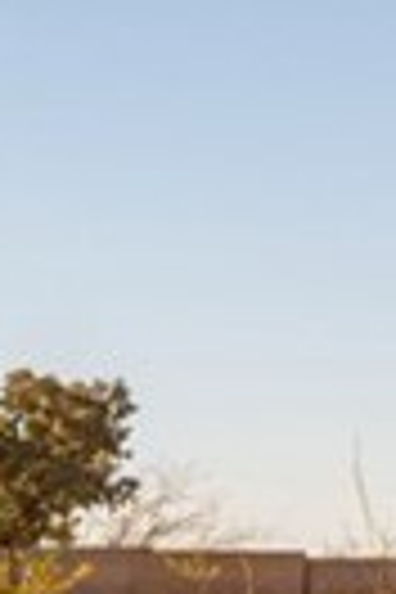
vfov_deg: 18.2
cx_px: -1539
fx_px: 1798
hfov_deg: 6.5
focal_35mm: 109
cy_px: 628
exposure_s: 1/100
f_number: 18
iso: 100
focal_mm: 14
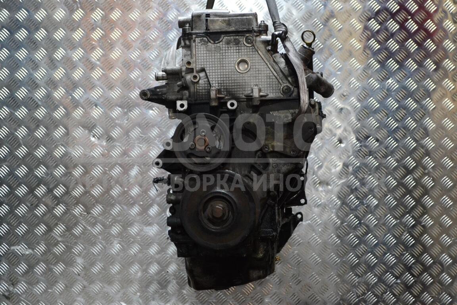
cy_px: 152
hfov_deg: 35.1
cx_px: 228
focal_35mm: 57
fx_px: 724
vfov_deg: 23.8
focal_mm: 38
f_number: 5
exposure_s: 1/30
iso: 2000
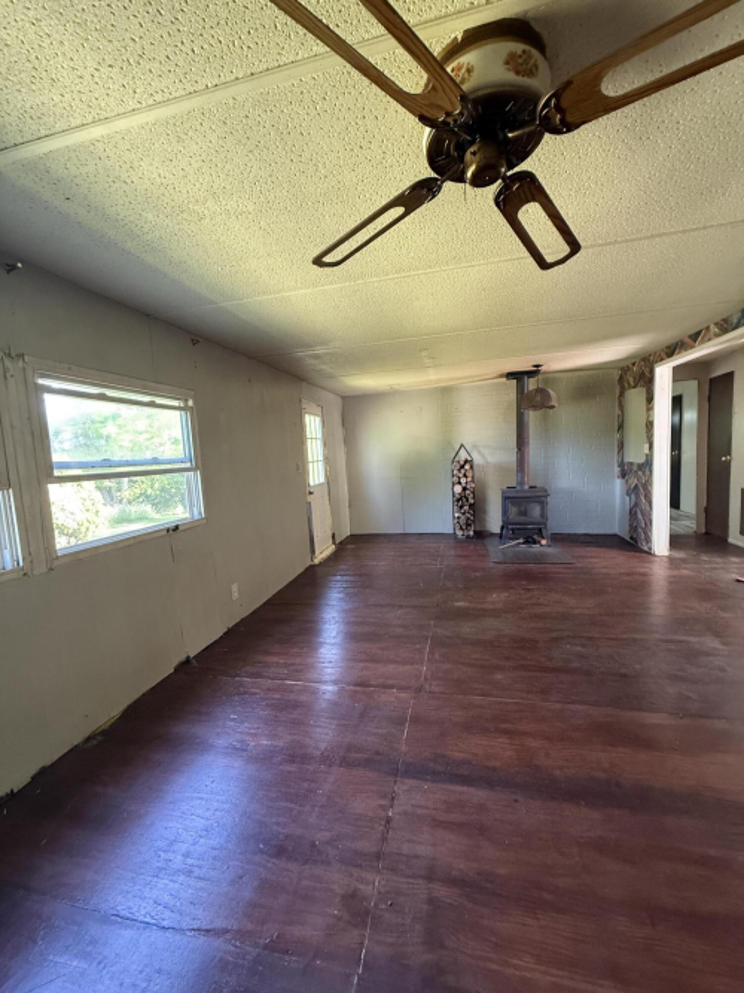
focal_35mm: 14
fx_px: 401
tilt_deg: -5.2
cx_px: 372
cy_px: 496
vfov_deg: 102.1
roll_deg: +3.0
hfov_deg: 85.7
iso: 640
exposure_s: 1/60
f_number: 2.2
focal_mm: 2.22
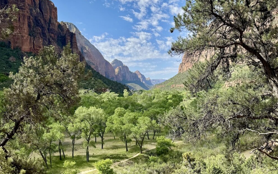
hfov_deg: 70.4
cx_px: 139
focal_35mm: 26
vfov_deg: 47.5
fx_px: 197
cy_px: 78
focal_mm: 6.76
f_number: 1.78
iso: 80
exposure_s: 1/3802
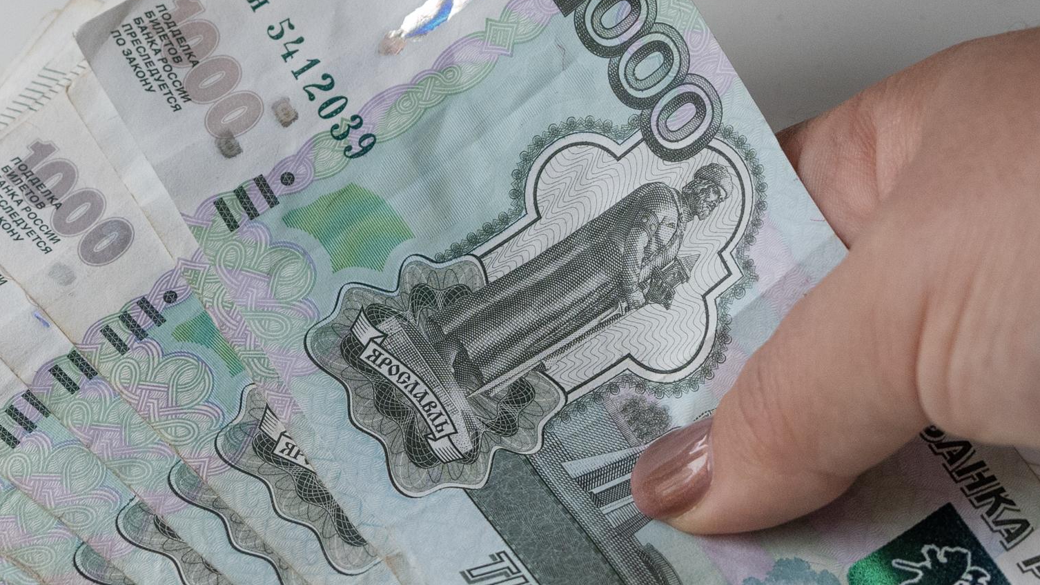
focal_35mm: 133
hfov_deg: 16.1
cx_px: 380
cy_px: 354
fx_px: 3668
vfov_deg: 9.1
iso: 1000
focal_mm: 35
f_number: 4.8
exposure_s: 1/400
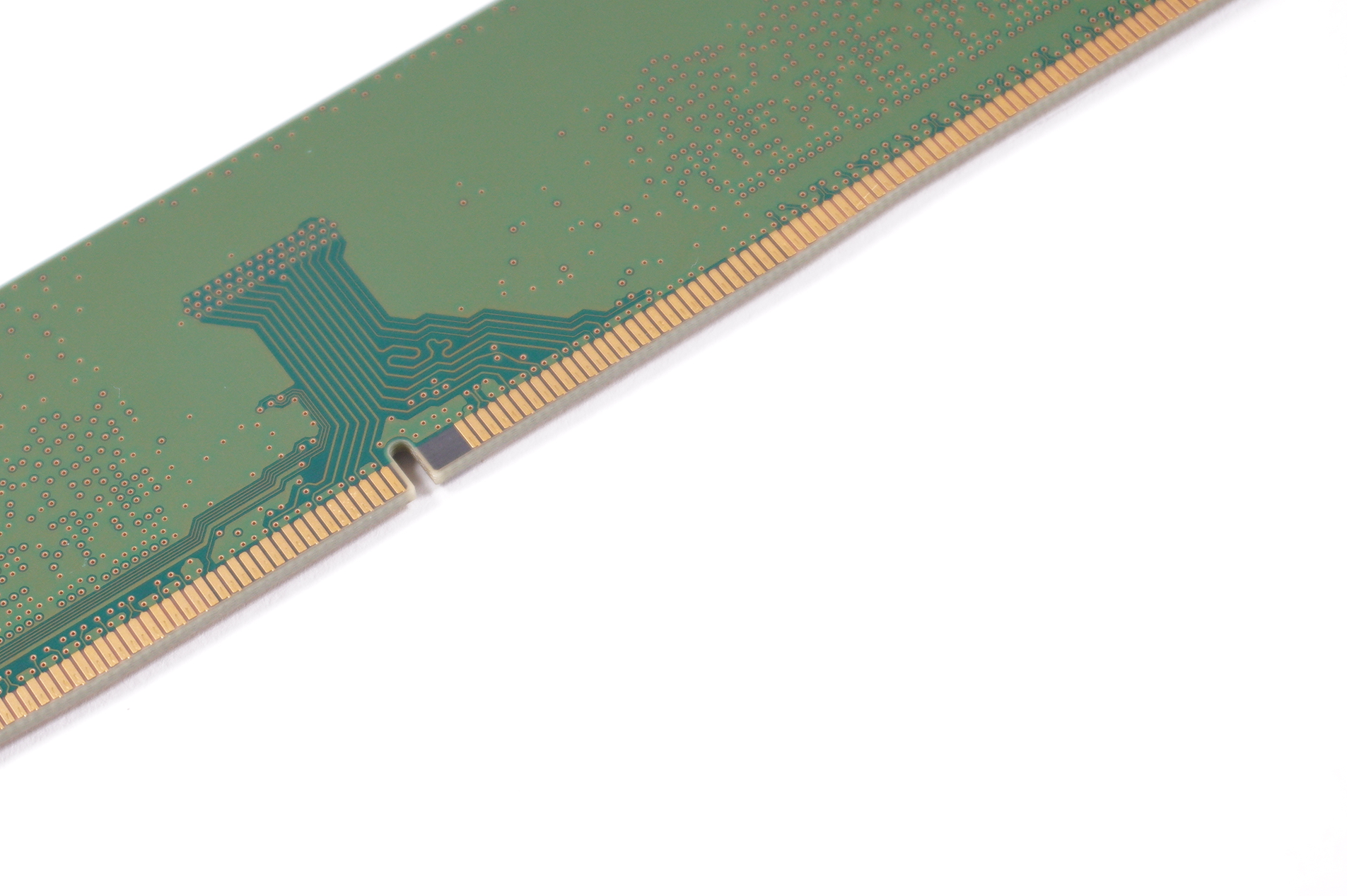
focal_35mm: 90
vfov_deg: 15.2
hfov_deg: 22.4
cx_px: 316
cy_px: 381
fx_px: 3365
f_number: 5.6
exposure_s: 1/200
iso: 640
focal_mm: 38
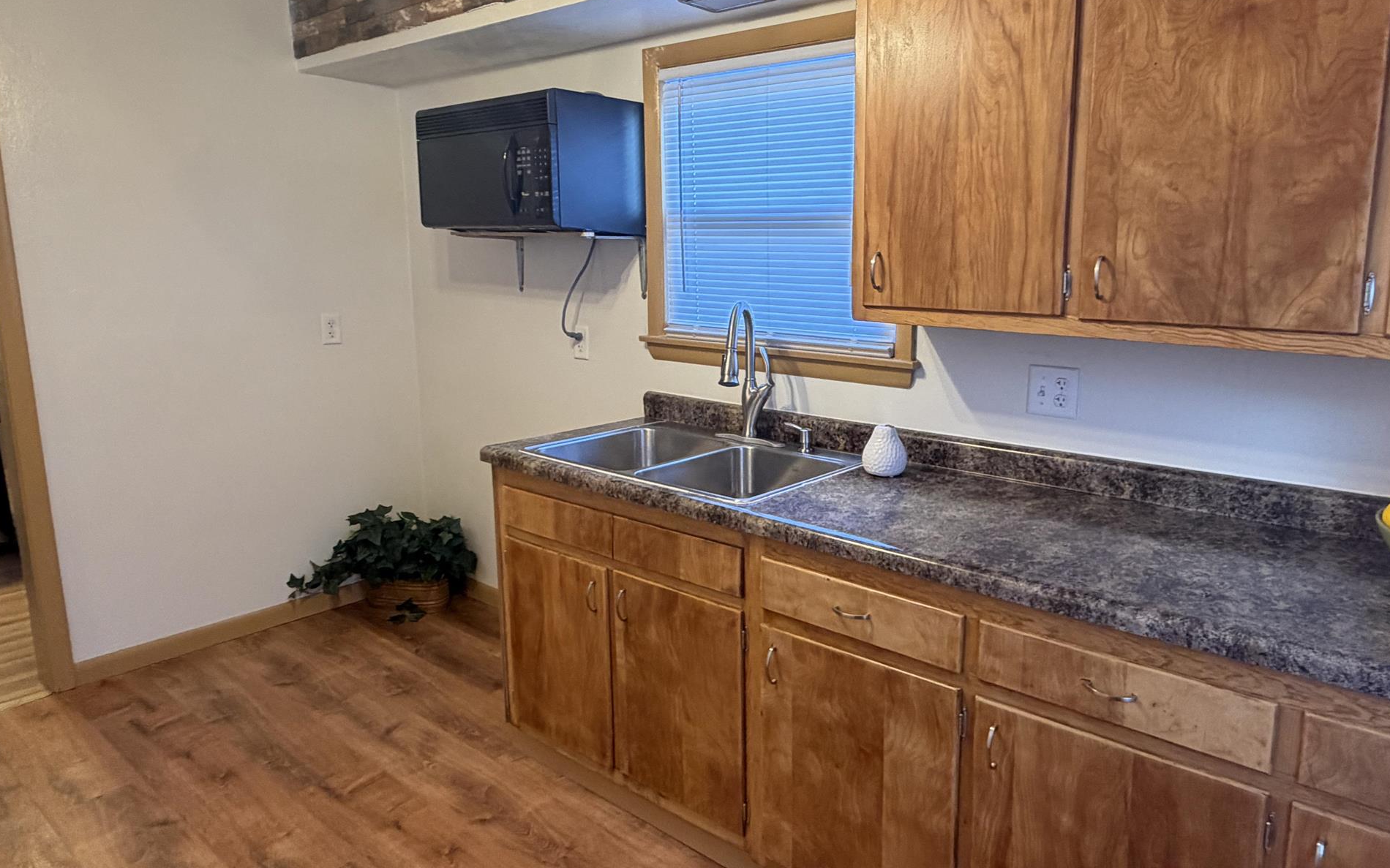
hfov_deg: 74.2
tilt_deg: -8.5
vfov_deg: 51.0
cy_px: 400
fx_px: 909
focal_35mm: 24
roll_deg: -0.4
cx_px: 814
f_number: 2.2
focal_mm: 2.22
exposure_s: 1/60
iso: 320
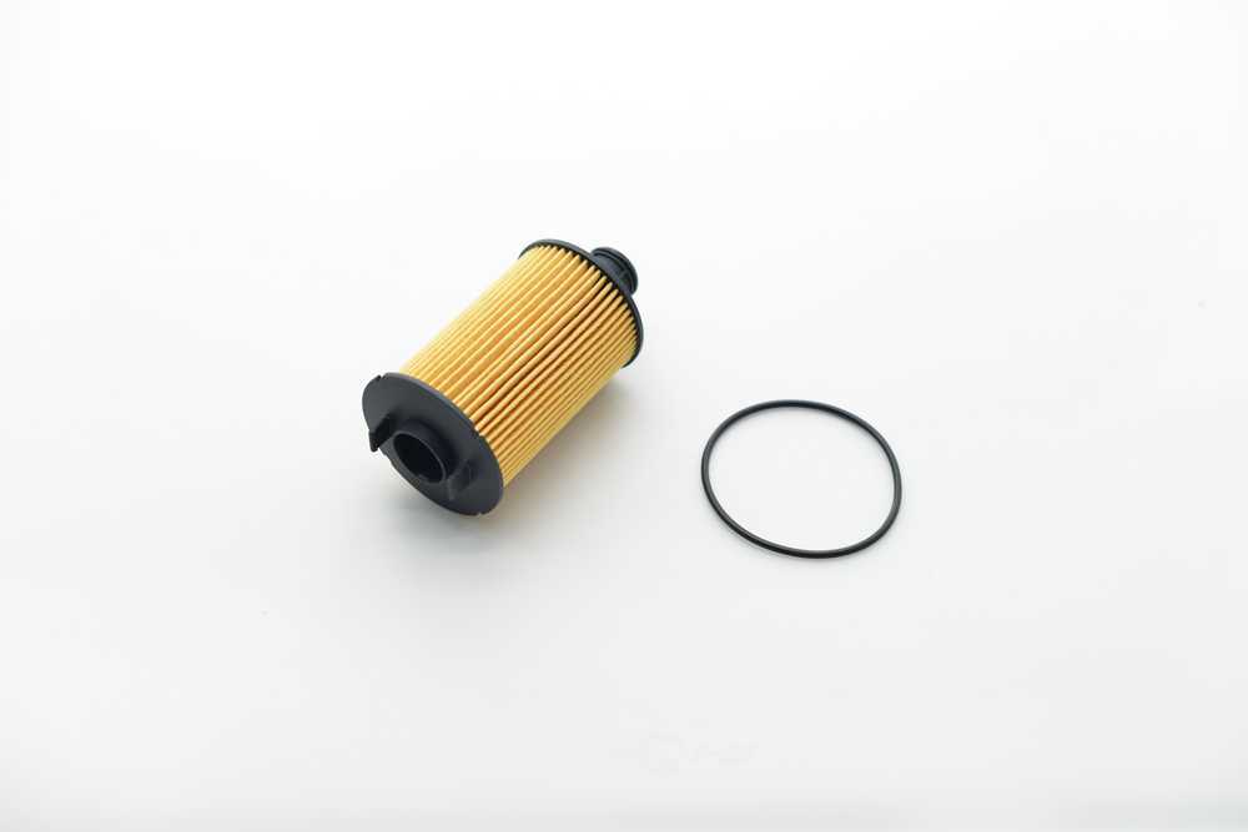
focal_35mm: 50
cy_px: 416
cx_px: 624
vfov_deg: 27.0
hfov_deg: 39.6
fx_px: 1733
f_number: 3.5
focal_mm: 50
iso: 100
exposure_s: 1/50
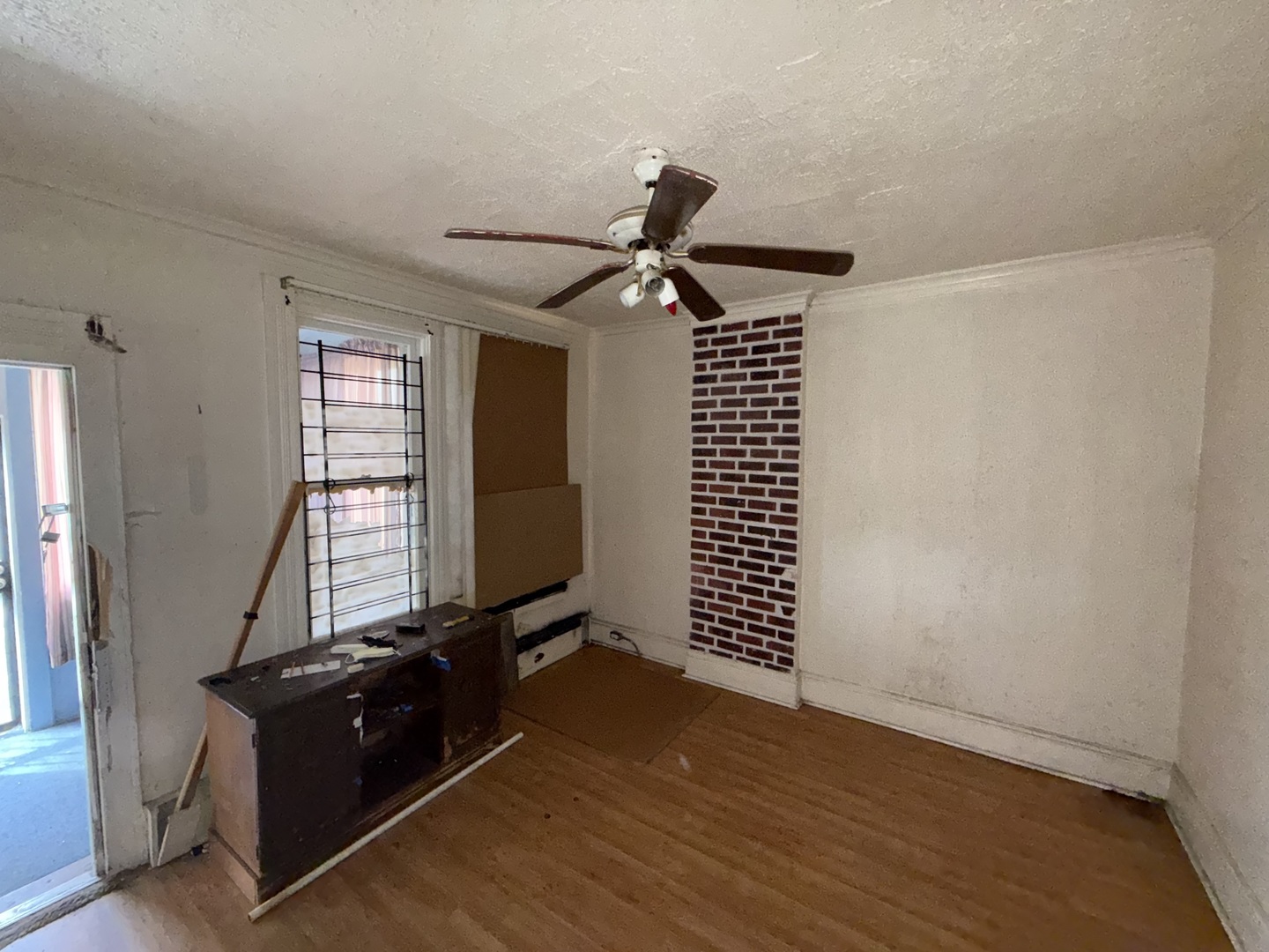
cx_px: 634
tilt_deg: -3.2
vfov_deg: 85.7
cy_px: 476
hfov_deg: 102.1
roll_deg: -0.8
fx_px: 513
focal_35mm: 14
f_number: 2.2
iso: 800
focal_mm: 2.22
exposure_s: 1/48
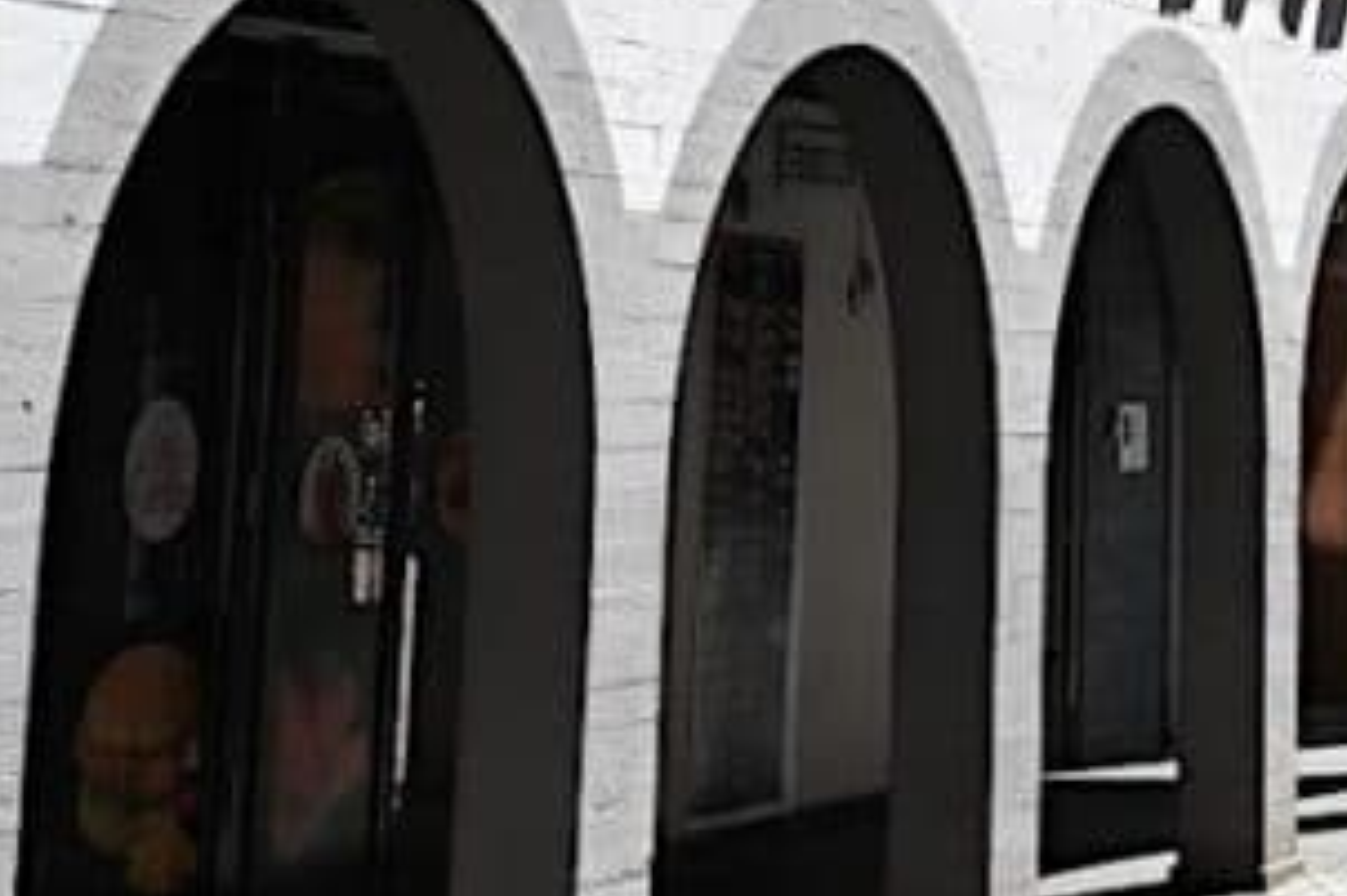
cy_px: -539
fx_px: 3926
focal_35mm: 105
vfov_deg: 12.3
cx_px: 1267
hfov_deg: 19.1
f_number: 6.3
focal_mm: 31
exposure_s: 1/320
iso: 100
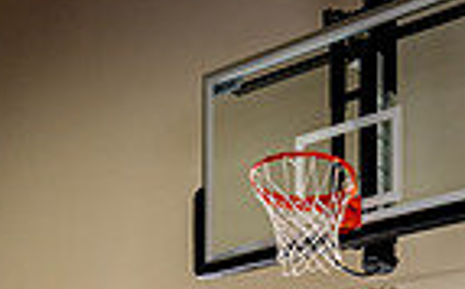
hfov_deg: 26.6
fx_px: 975
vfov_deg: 13.0
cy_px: 682
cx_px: 335
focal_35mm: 77
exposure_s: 1/200
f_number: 7.1
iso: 640
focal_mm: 24
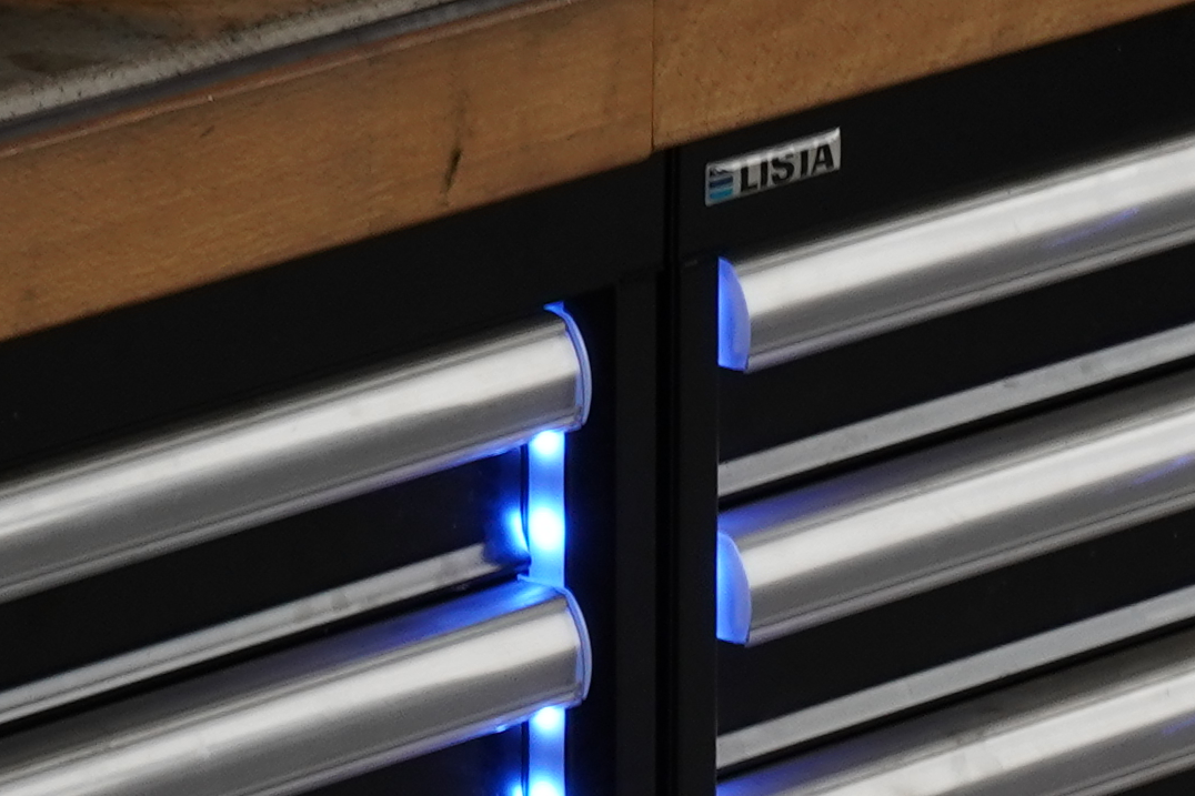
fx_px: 15731
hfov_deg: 4.3
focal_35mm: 474
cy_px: -351
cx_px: 34
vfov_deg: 2.9
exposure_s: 1/13
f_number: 13
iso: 400
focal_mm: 85
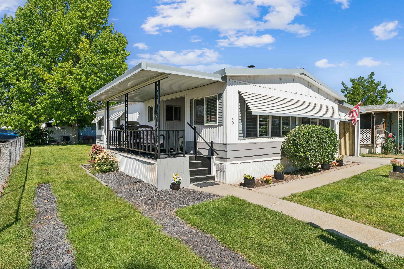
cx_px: 202
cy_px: 134
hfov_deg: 85.4
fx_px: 219
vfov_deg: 63.2
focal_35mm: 20
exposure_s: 1/320
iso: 400
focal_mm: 19.5
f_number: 13
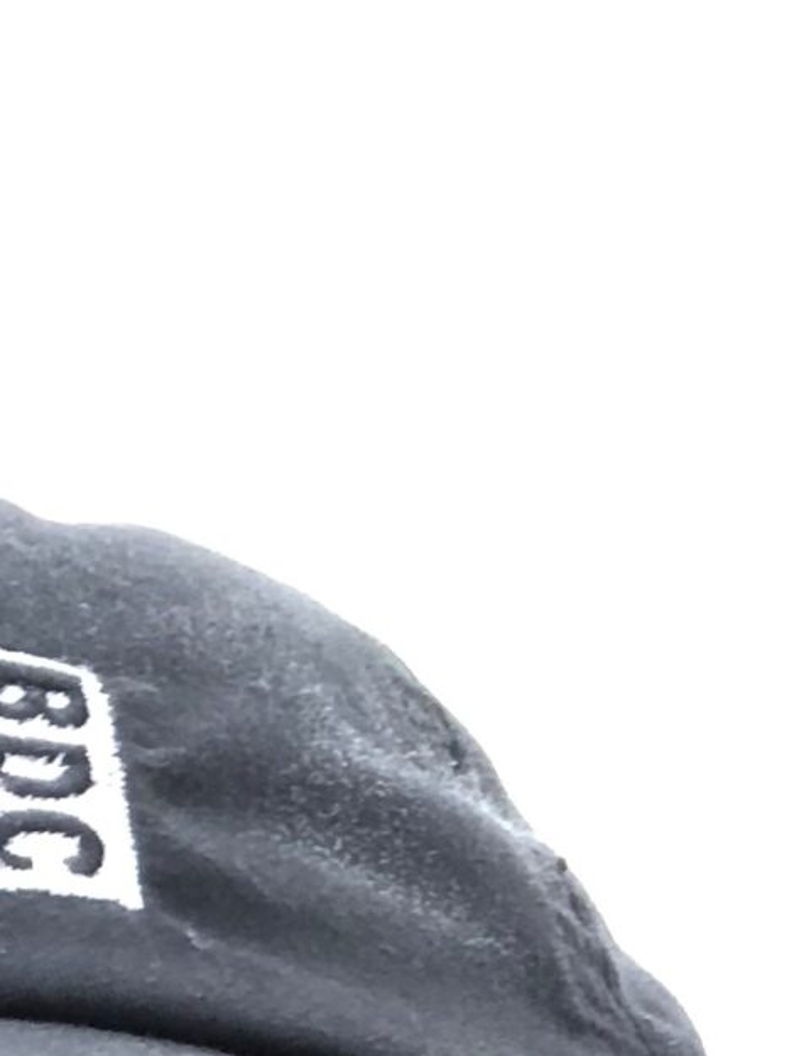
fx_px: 4000
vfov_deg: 14.4
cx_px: 935
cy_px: 1372
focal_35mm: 131
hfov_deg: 11.1
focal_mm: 2.87
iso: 100
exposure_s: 1/120
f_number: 2.2
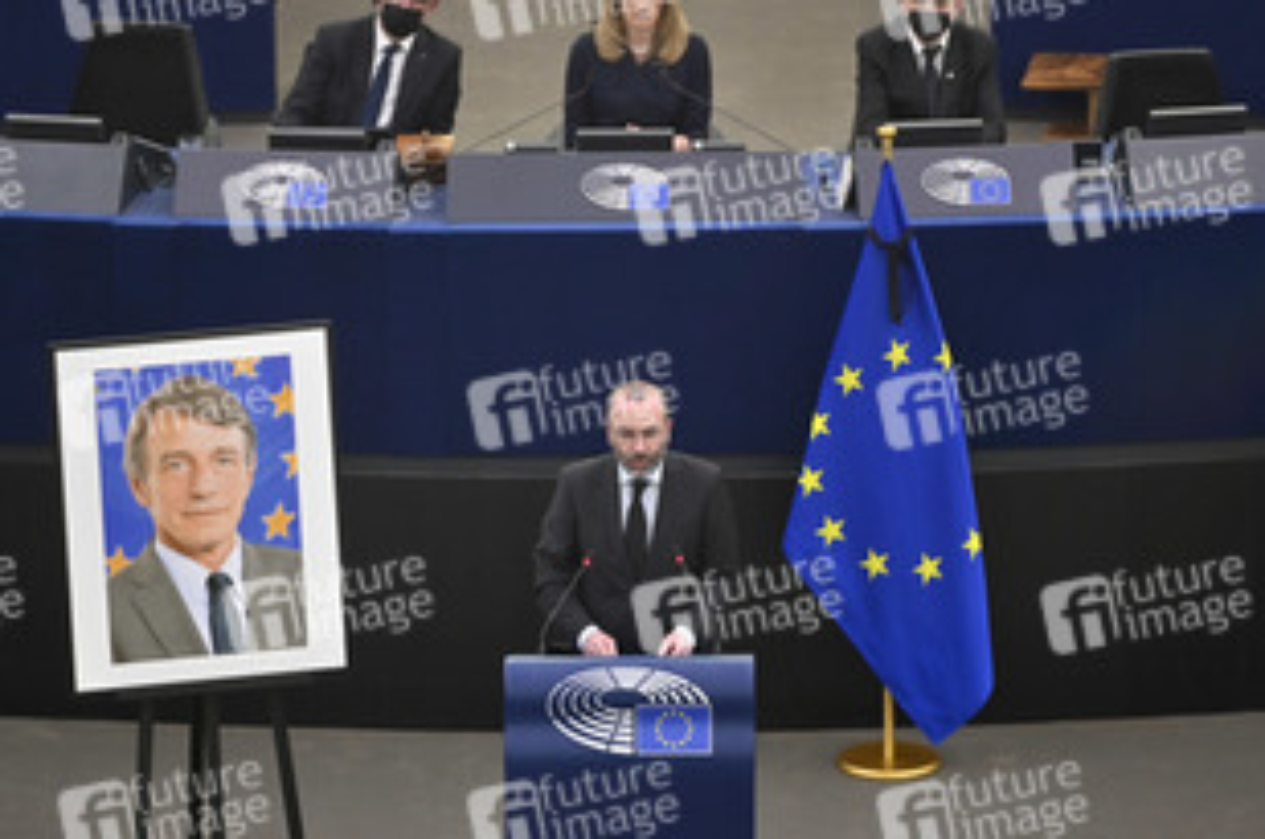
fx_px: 10244
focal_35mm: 292
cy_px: 503
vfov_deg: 4.7
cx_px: 628
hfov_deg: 7.1
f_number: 2.8
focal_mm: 200
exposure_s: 1/400
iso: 1000
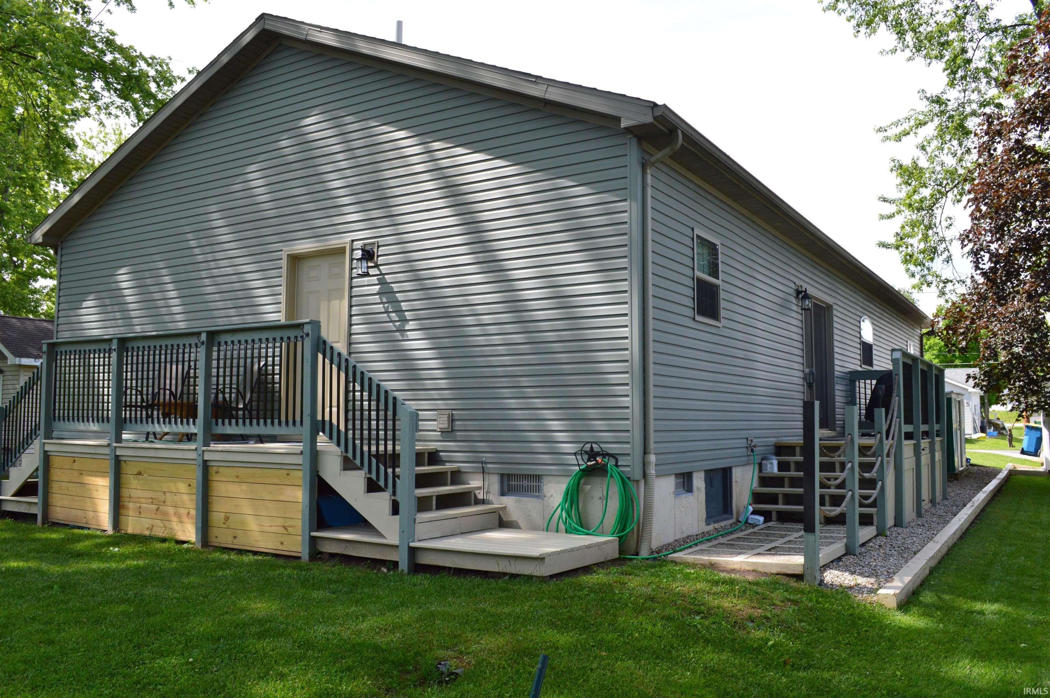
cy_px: 349
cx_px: 525
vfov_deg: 43.5
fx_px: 874
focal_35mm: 30
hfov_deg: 62.0
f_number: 10
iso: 400
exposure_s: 1/250
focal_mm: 20
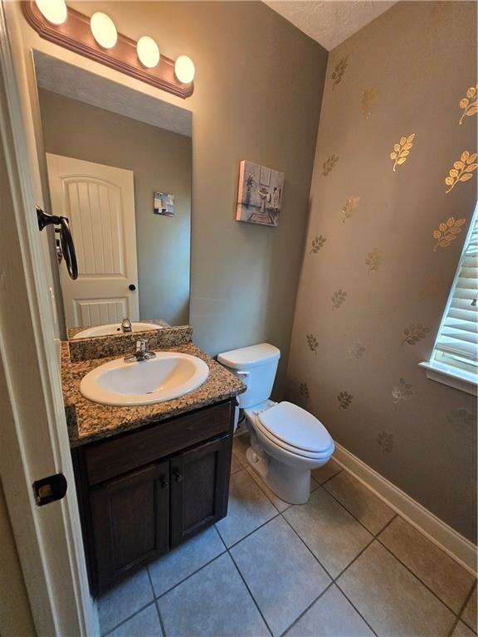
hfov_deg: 89.9
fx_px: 239
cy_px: 318
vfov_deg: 106.2
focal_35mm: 13
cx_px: 239
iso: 200
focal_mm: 1.7
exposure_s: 1/60
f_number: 2.2
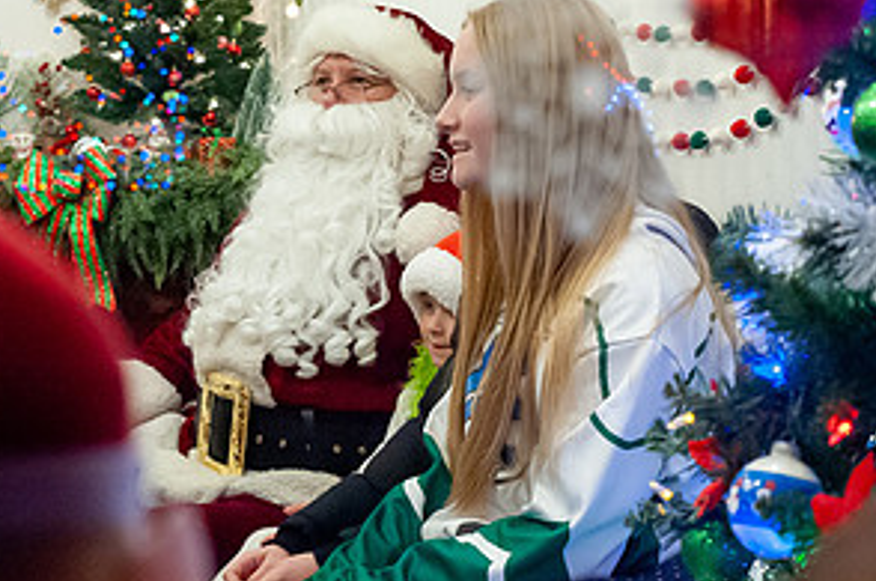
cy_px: 161
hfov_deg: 25.7
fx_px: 1919
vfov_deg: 17.1
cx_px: 486
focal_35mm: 79
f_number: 5.6
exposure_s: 1/125
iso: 4000
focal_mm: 40
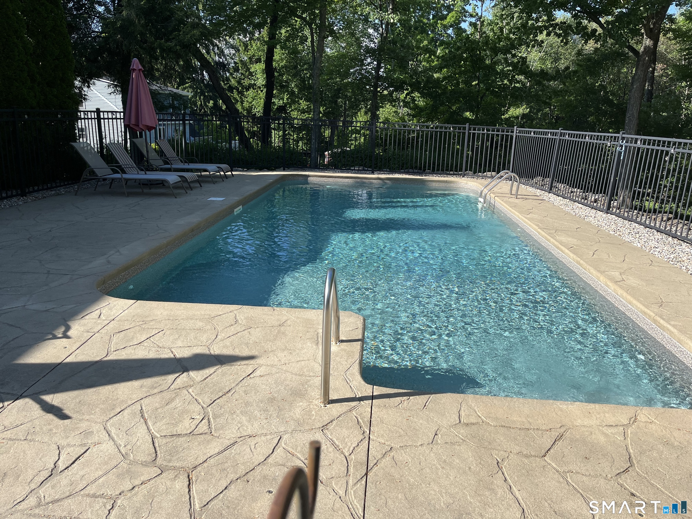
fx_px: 520
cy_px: 260
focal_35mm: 26
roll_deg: -2.0
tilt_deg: -16.0
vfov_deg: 53.1
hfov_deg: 67.3
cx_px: 346
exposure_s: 1/2062
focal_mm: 5.1
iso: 50
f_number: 1.6
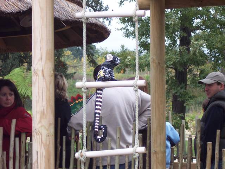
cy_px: 84
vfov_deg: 13.0
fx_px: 741
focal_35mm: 114
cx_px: 112
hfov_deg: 17.3
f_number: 4.8
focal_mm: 24
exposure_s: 1/90
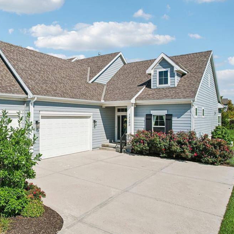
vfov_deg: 55.6
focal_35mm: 29
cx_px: 69
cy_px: 115
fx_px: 222
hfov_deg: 53.9
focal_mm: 8.4
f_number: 2.8
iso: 140
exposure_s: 1/4000
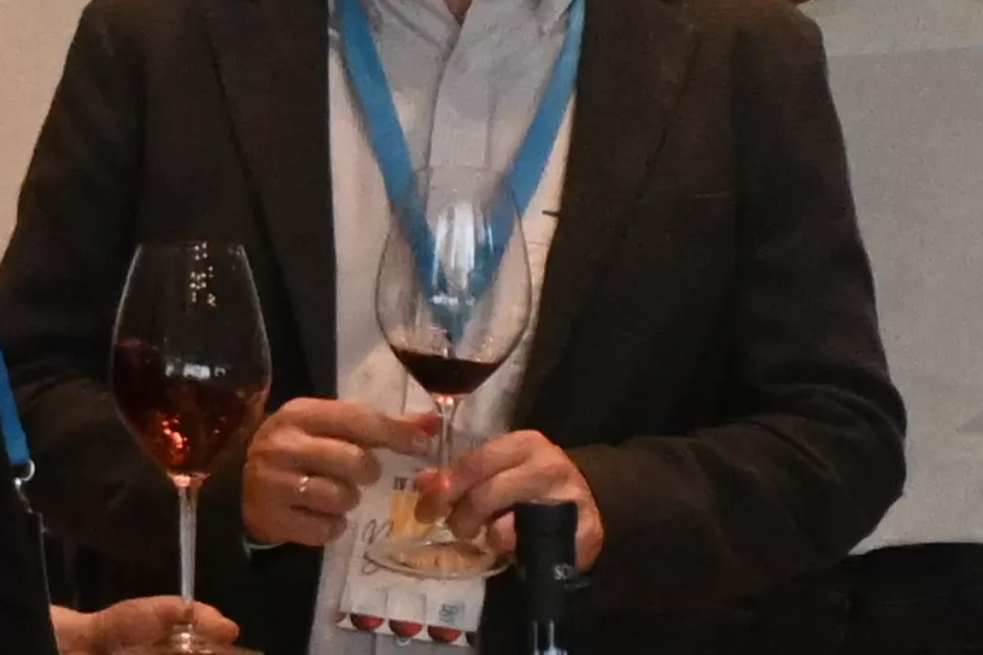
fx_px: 7835
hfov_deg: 7.0
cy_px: 690
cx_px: -855
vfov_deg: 4.8
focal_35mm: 287
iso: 3200
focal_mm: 28
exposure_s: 1/250
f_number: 8
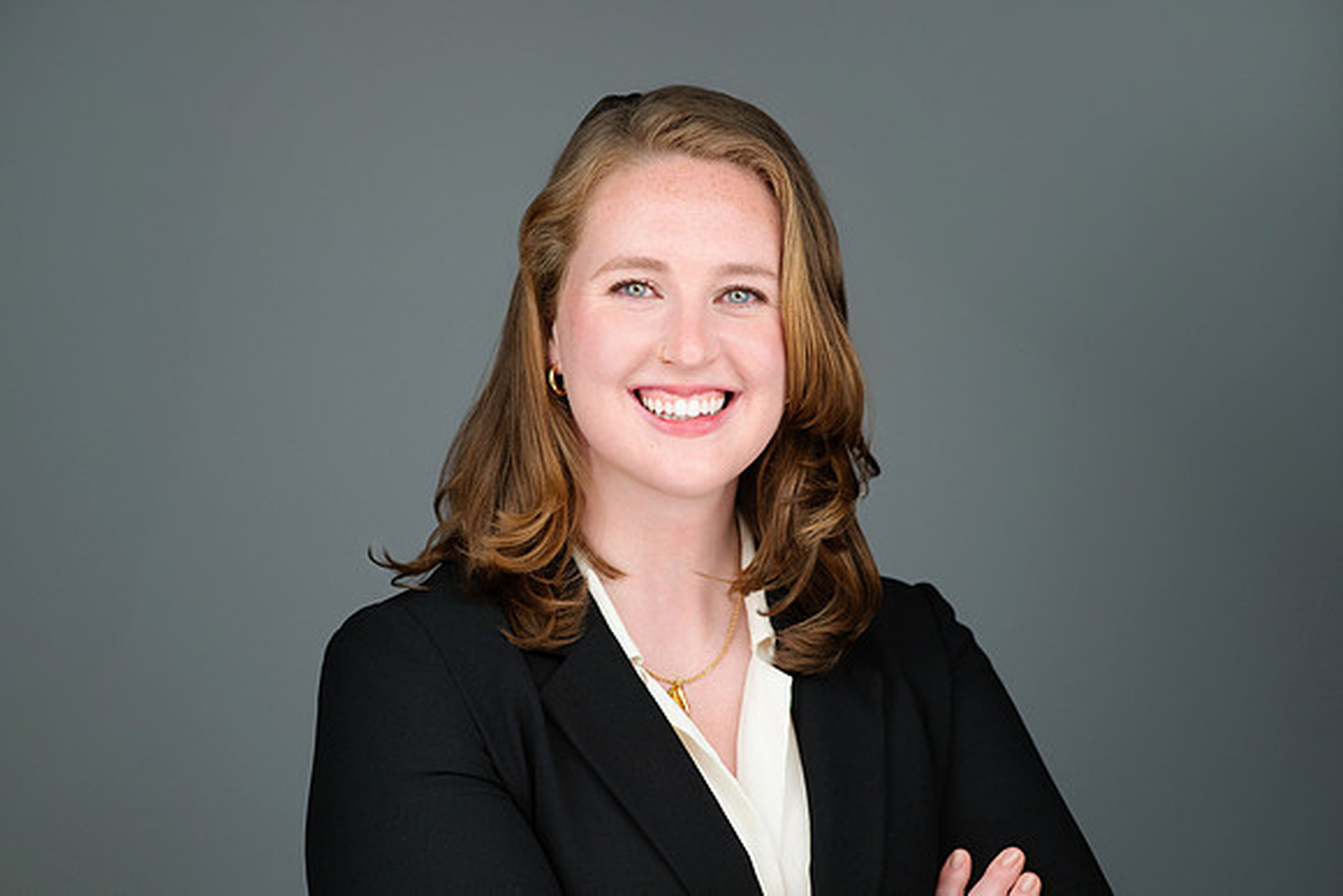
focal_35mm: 85
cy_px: 448
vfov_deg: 16.1
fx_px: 3172
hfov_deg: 23.9
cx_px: 672
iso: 320
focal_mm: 85
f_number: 4
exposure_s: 1/160
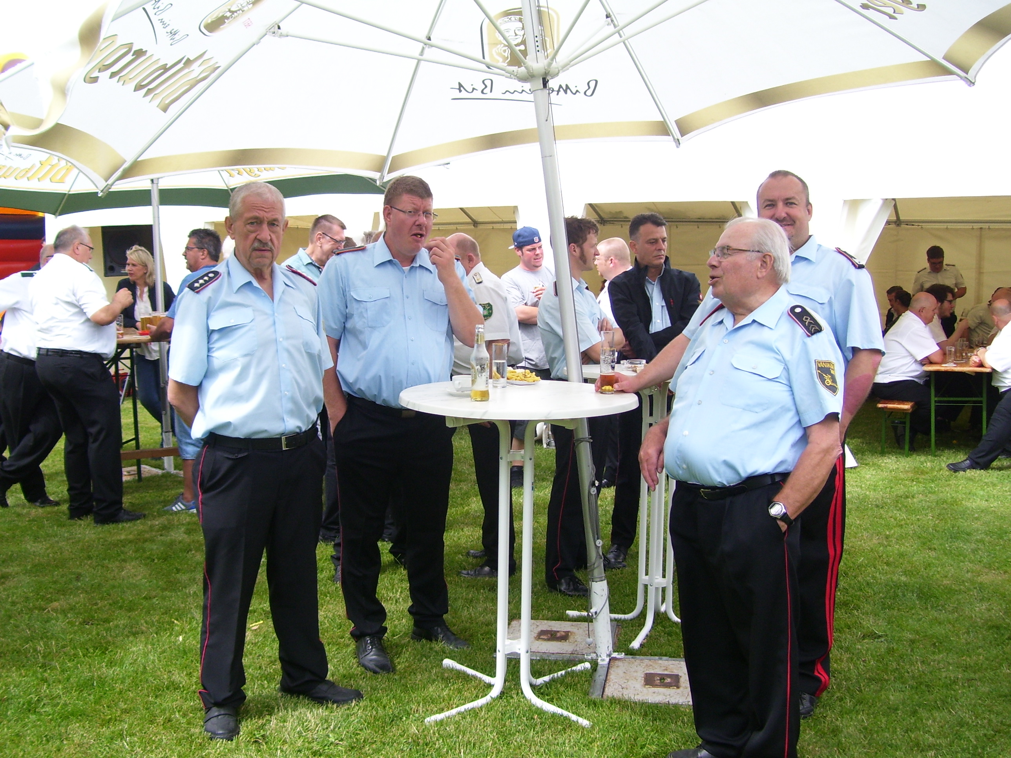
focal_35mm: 37
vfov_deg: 38.7
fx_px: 1081
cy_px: 379
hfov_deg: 50.1
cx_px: 506
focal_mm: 6
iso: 80
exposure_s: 1/350
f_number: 2.7
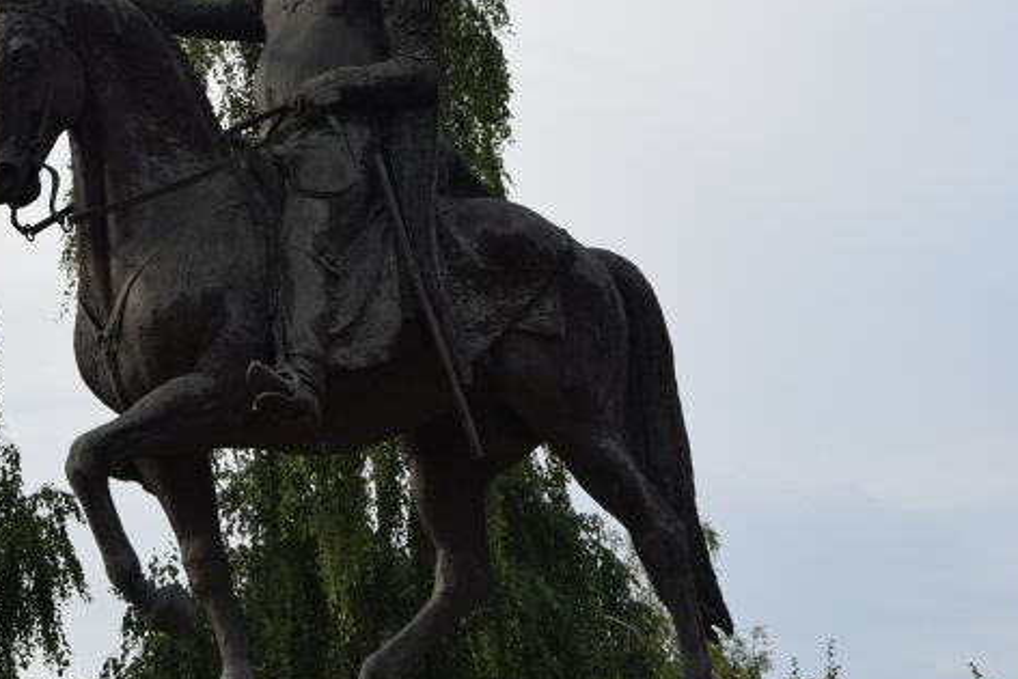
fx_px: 3592
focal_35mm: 127
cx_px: 280
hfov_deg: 16.1
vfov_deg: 10.8
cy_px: 208
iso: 100
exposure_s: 1/200
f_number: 9
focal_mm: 50
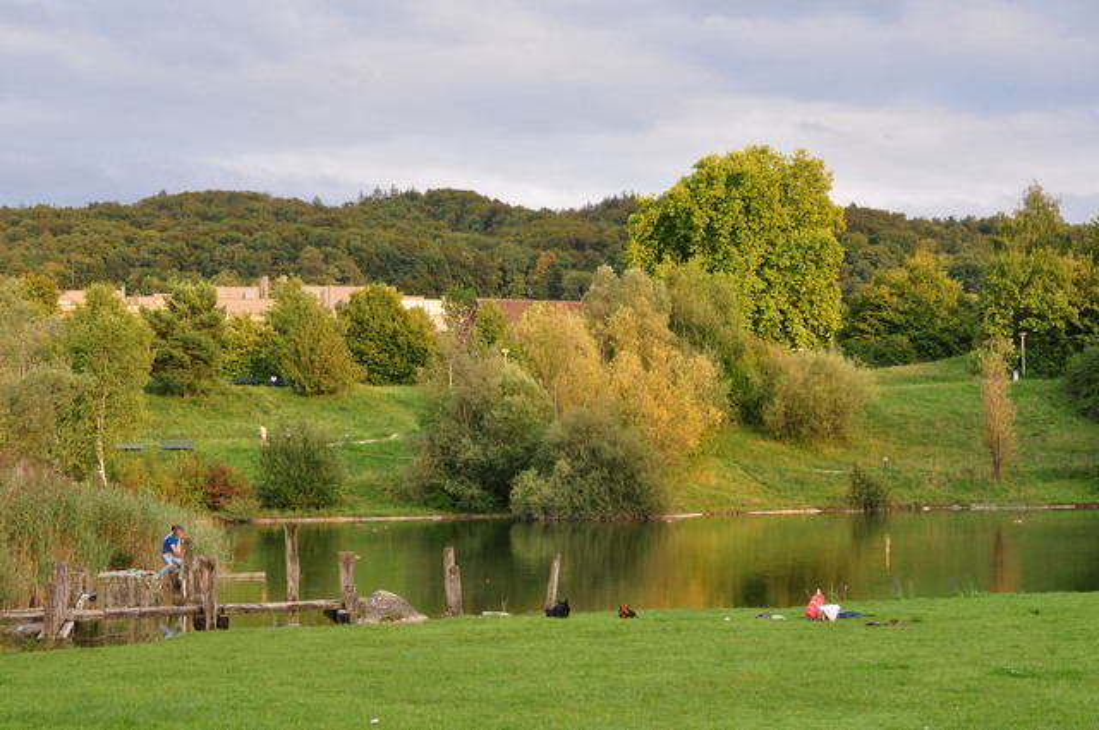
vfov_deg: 22.6
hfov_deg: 33.4
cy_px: 365
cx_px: 550
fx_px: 1829
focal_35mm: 60
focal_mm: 40
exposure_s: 1/80
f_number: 5.6
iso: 200
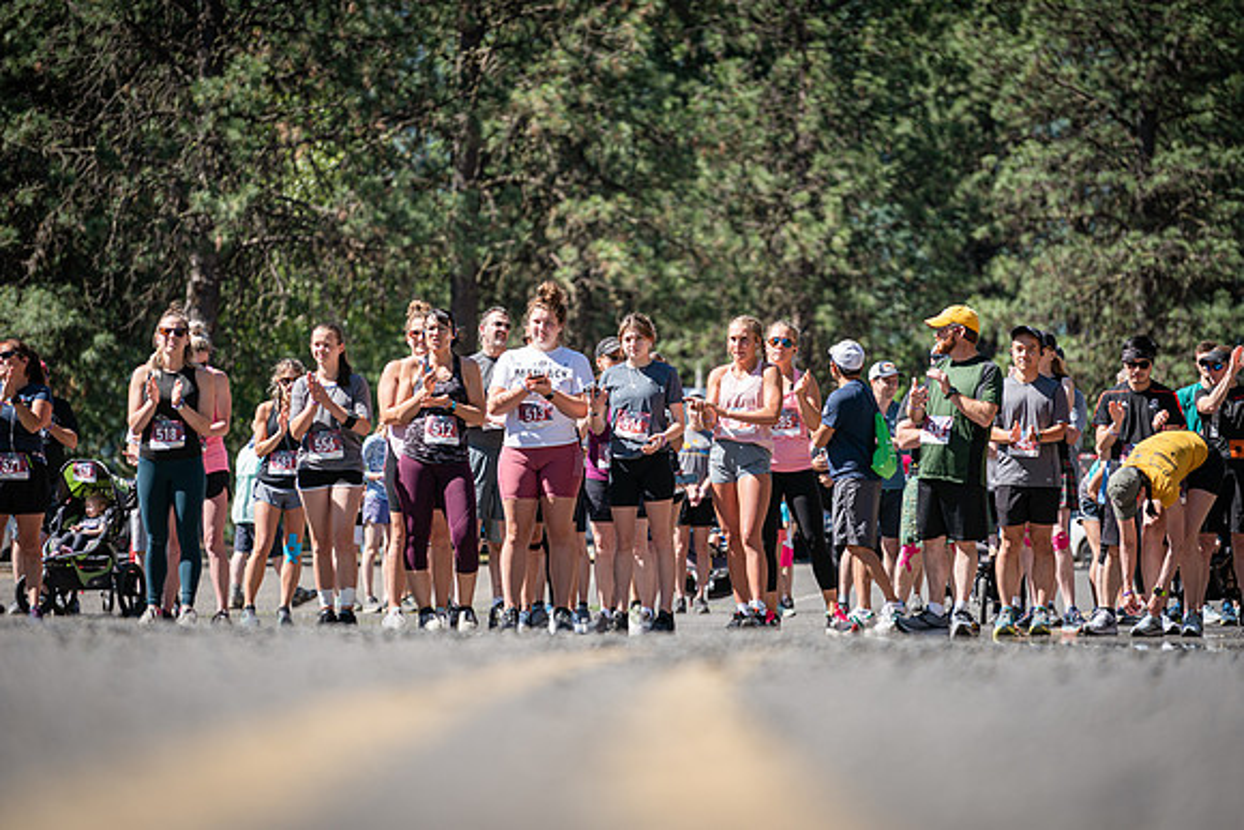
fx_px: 6912
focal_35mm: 200
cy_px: 415
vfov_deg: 6.9
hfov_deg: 10.3
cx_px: 622
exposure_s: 1/500
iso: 100
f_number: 4
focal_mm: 200
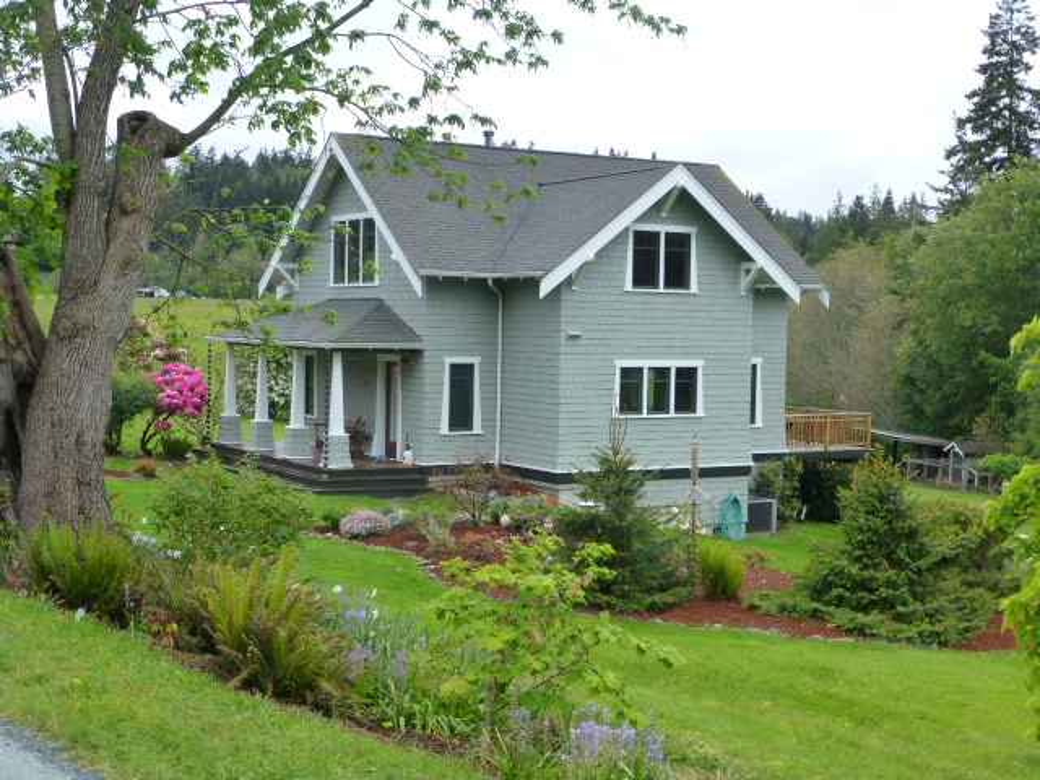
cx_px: 520
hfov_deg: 35.5
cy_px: 390
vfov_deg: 27.0
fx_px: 1622
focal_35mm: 54
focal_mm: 9.7
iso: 160
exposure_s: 1/160
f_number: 4.6
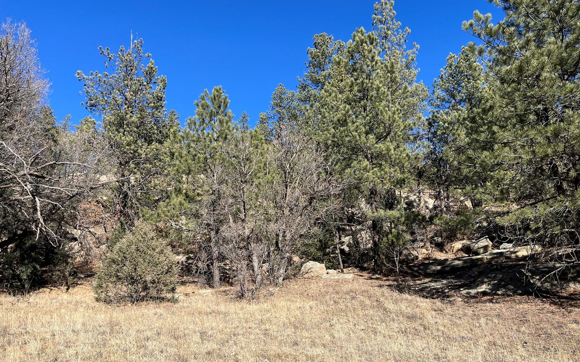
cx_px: 290
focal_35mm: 28
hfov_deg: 66.5
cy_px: 200
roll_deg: +0.9
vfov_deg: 44.5
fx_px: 443
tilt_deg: +15.0
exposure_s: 1/2688
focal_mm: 5.1
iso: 50
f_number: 1.6
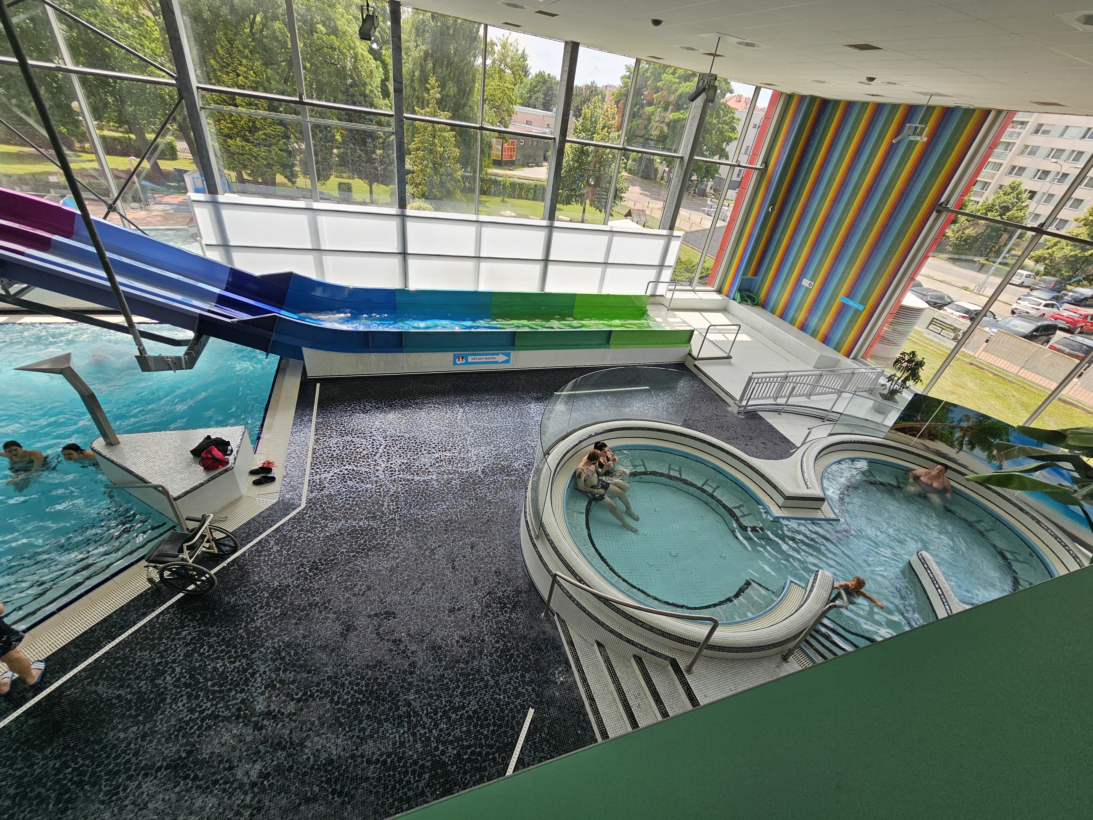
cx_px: 546
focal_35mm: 13
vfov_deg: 89.9
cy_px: 410
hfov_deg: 106.2
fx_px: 410
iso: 50
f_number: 2.2
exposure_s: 1/606
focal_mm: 2.2
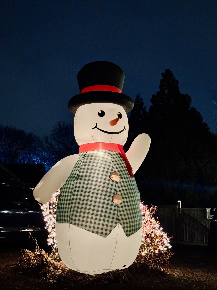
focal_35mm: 48
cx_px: 108
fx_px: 401
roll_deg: +1.9
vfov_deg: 39.7
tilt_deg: +8.6
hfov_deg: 30.3
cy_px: 145
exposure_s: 1/15
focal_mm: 6.76
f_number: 1.78
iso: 1250
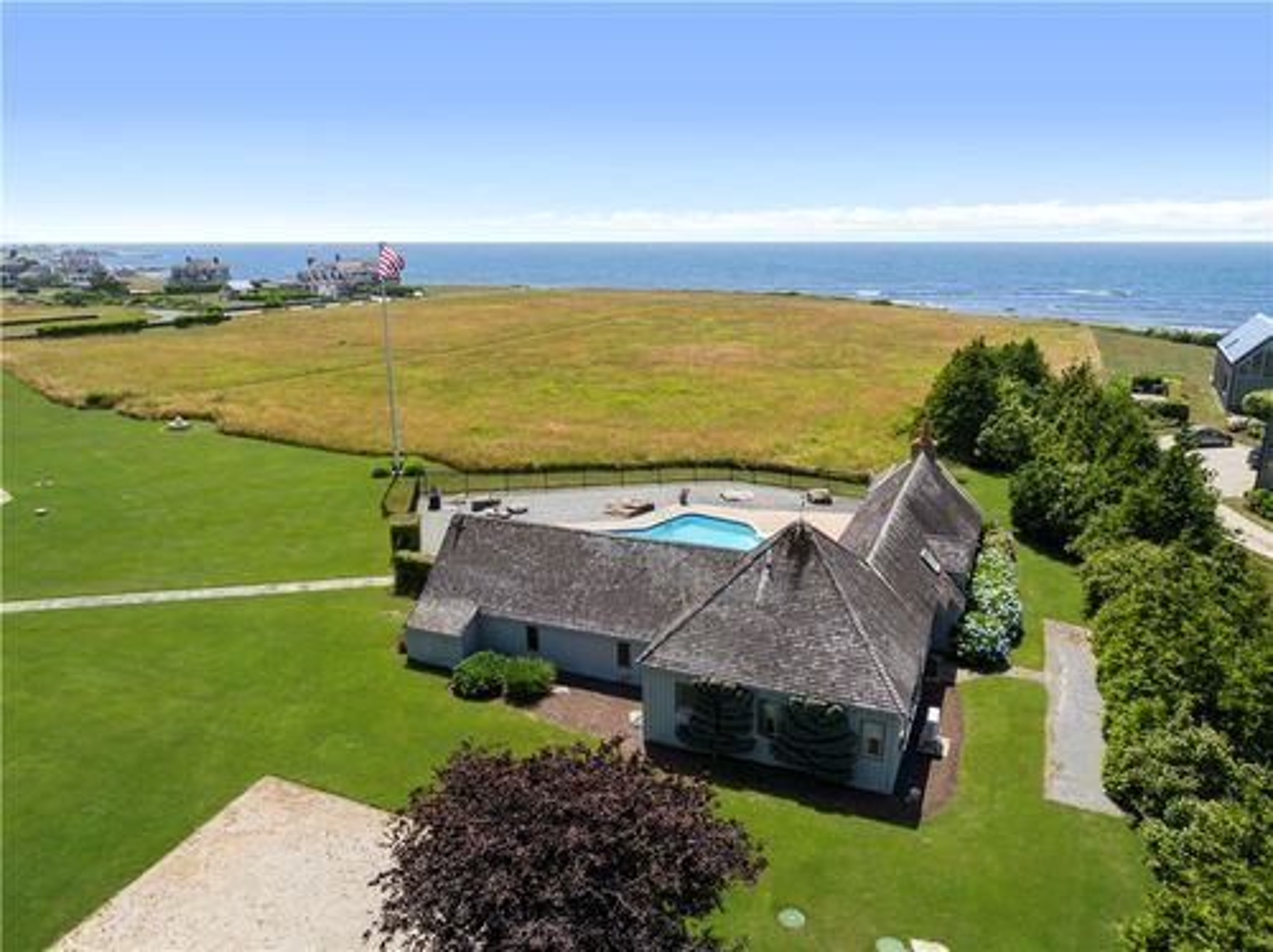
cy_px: 476
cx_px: 636
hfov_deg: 71.6
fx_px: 882
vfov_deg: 56.7
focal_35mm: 24
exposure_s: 1/200
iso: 100
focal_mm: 12.29
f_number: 5
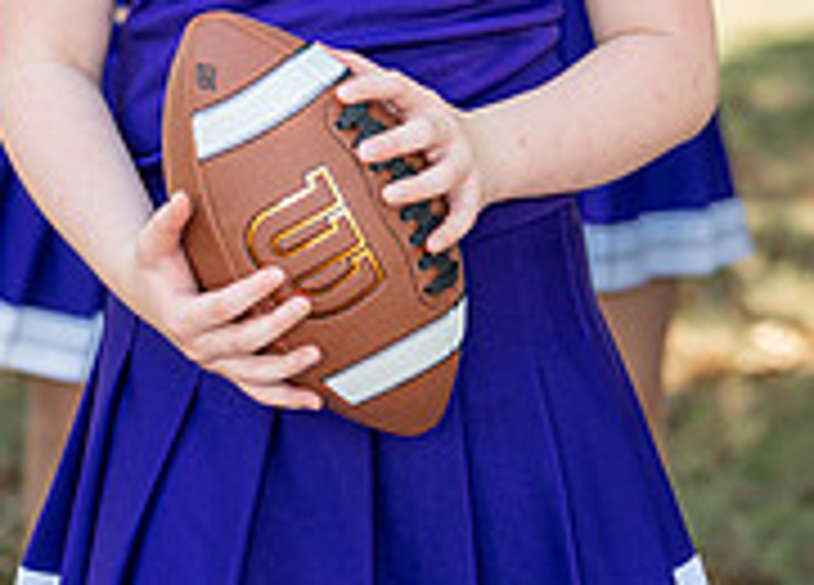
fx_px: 4215
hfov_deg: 11.0
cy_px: -136
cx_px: 360
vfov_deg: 7.9
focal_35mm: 182
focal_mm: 50
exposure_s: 1/400
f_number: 2.2
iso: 100
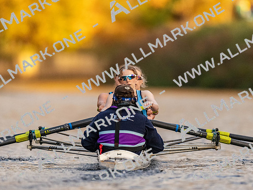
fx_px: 7157
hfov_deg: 2.0
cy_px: 95
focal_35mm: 979
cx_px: 137
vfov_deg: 1.5
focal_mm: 600
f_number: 4
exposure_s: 1/2500
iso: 3200
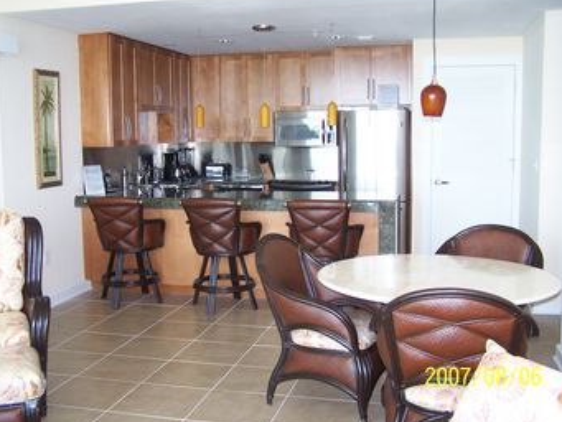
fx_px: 666
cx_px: 272
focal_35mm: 41
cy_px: 209
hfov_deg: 45.8
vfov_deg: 35.2
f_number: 2.8
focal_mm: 6.3
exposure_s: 1/60
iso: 140
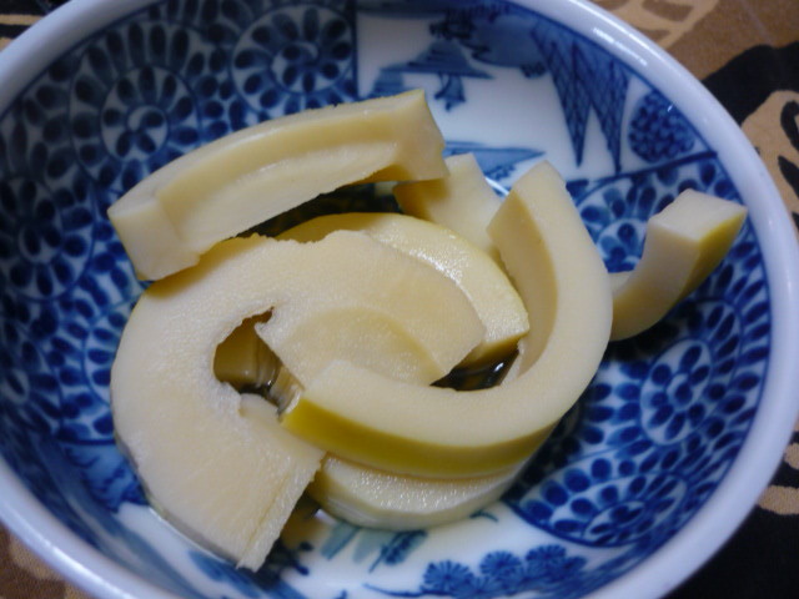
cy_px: 300
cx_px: 400
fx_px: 762
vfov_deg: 42.9
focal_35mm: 33
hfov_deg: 55.4
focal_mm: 5.5
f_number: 2.8
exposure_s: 1/30
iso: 125
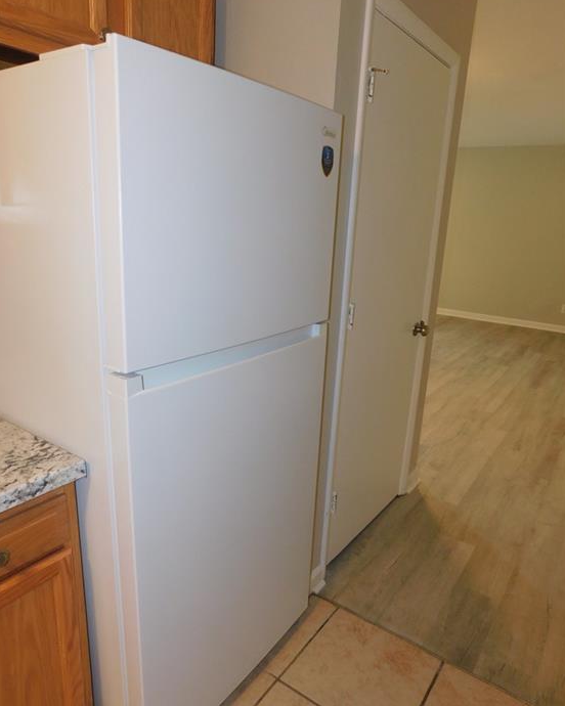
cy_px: 363
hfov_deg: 56.8
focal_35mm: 25
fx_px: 523
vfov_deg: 68.1
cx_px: 275
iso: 200
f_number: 3
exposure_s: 1/30
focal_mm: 4
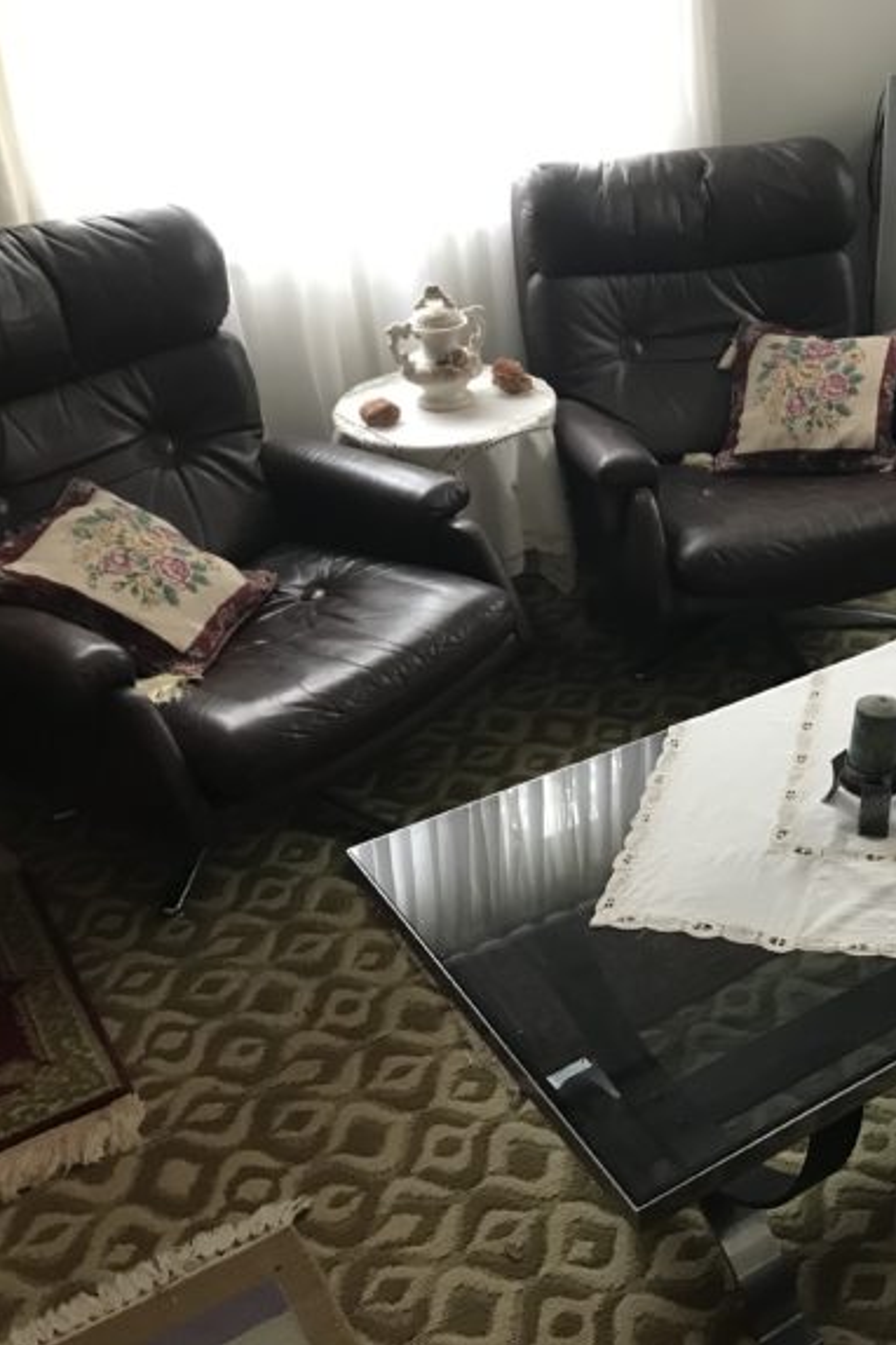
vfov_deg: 49.6
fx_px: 1456
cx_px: 711
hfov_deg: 33.3
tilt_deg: -29.6
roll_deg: +1.0
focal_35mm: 39
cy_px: 674
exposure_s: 1/17
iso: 100
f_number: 1.8
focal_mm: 3.99
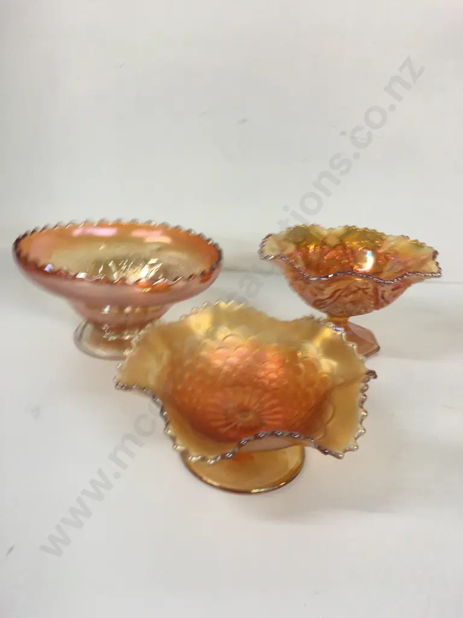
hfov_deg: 48.2
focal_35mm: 29
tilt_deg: -23.2
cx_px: 232
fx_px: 517
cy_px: 309
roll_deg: -0.8
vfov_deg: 61.7
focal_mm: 4.15
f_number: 2.2
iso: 50
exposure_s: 1/33
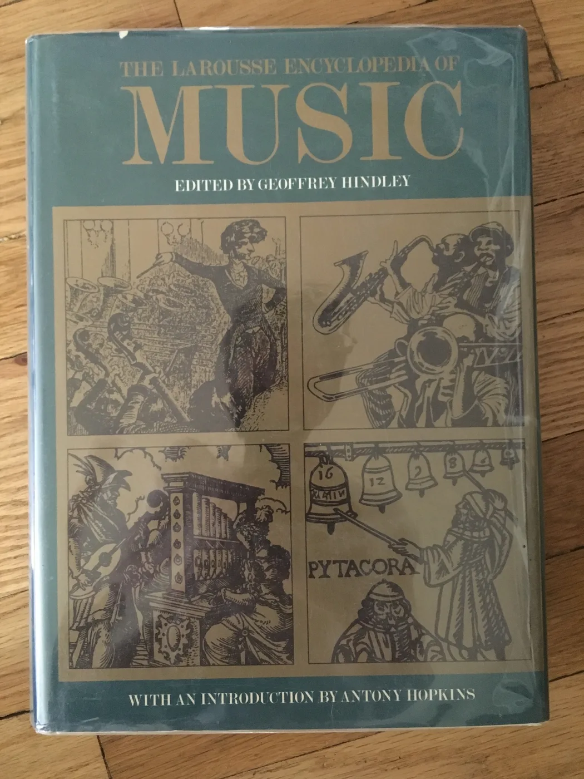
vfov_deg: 61.7
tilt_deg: -88.4
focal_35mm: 29
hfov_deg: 48.2
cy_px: 390
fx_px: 652
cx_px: 292
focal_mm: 4.15
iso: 400
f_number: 2.2
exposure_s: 1/15
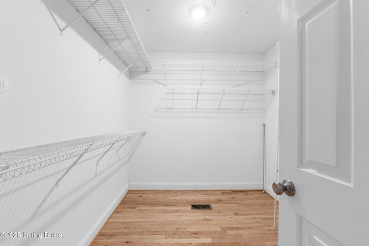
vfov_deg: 74.6
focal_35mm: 16
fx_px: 161
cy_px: 123
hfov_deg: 97.6
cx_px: 184
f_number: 10
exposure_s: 1/1.25
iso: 400
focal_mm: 10.5
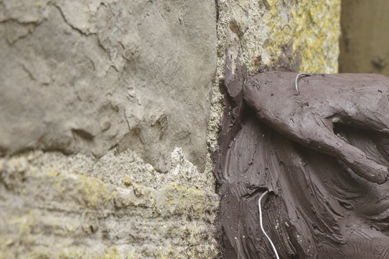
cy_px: 271
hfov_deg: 18.0
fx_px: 1188
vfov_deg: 12.3
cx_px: 410
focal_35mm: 110
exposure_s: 1/125
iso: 250
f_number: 5
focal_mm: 49
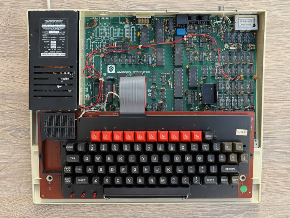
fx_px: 402
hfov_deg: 39.7
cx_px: 145
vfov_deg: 30.3
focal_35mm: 48
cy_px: 109
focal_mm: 6.8
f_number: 1.8
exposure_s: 1/270
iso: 80
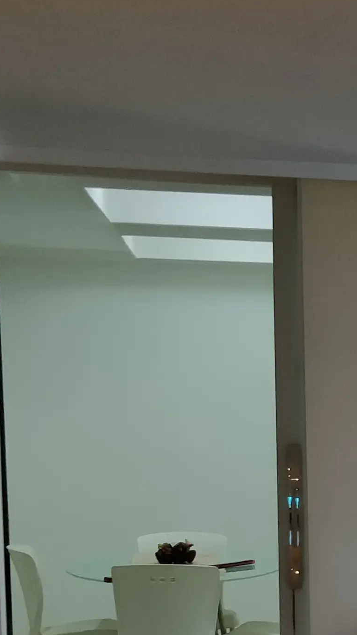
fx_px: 1481
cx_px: 803
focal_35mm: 88
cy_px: 603
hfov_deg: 11.7
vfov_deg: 23.4
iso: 320
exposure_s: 1/50
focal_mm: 4.1
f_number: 1.7
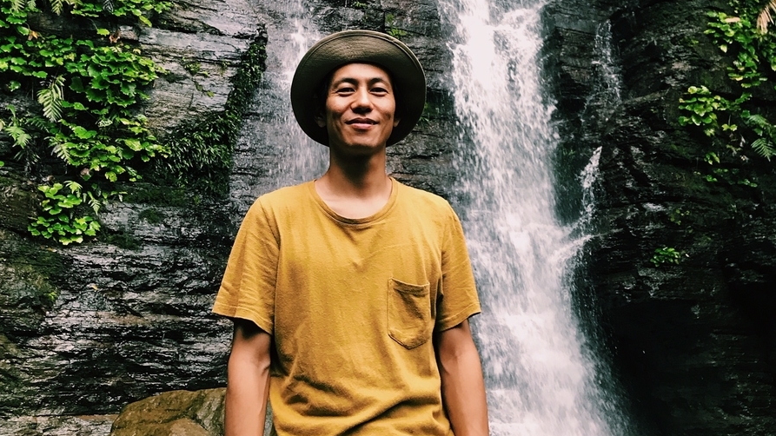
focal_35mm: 41
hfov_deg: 49.4
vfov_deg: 27.7
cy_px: 25
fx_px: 844
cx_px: 389
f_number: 1.8
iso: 25
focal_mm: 3.99
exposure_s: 1/40
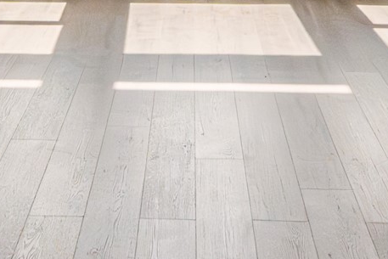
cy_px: -206
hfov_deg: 25.8
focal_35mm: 78
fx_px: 845
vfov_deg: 15.1
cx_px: 167
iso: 16000
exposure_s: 1/2000
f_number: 14
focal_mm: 11
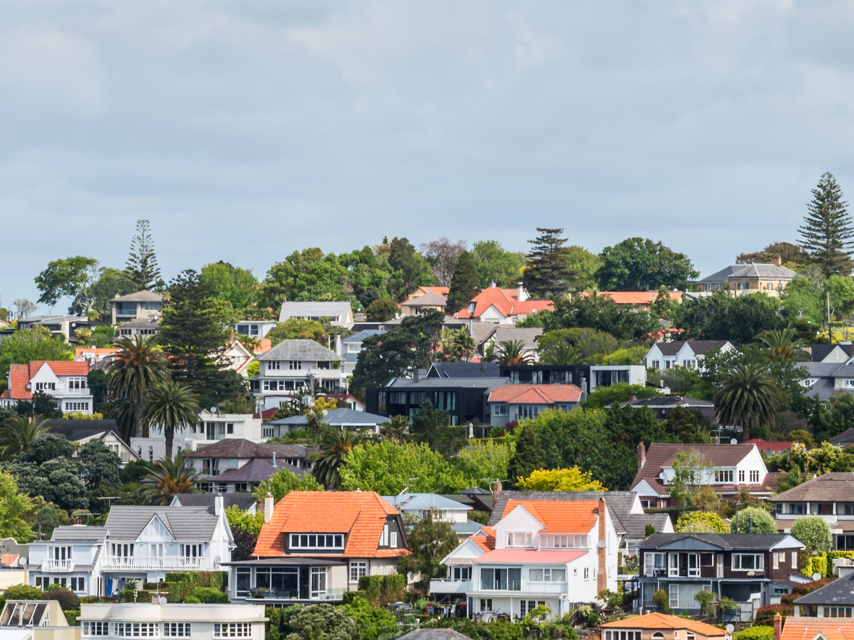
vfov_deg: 4.4
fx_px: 8337
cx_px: 585
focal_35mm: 338
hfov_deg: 5.9
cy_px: 320
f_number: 13
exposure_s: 1/125
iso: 100
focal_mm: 122
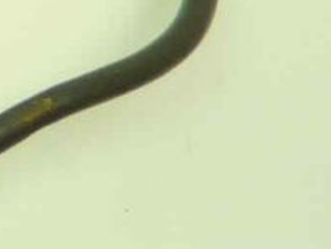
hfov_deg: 7.8
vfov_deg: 7.6
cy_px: -220
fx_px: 1809
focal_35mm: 189
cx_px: -898
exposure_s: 1/25
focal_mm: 4.1
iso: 80
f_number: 3.3
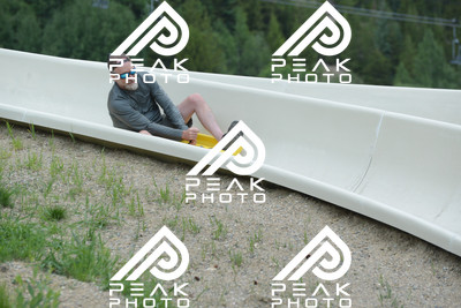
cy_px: 154
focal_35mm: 195
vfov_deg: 7.0
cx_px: 230
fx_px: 2498
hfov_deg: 10.5
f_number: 6.3
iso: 1000
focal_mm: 195
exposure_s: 1/1250
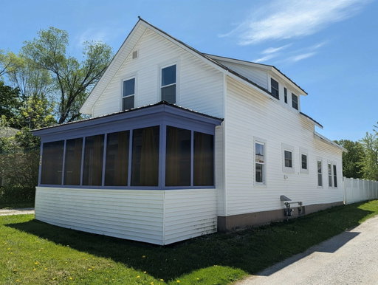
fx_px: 263
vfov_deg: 57.0
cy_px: 142
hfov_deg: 71.5
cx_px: 189
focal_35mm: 24
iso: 20
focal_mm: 6.9
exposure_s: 1/1011
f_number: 1.68
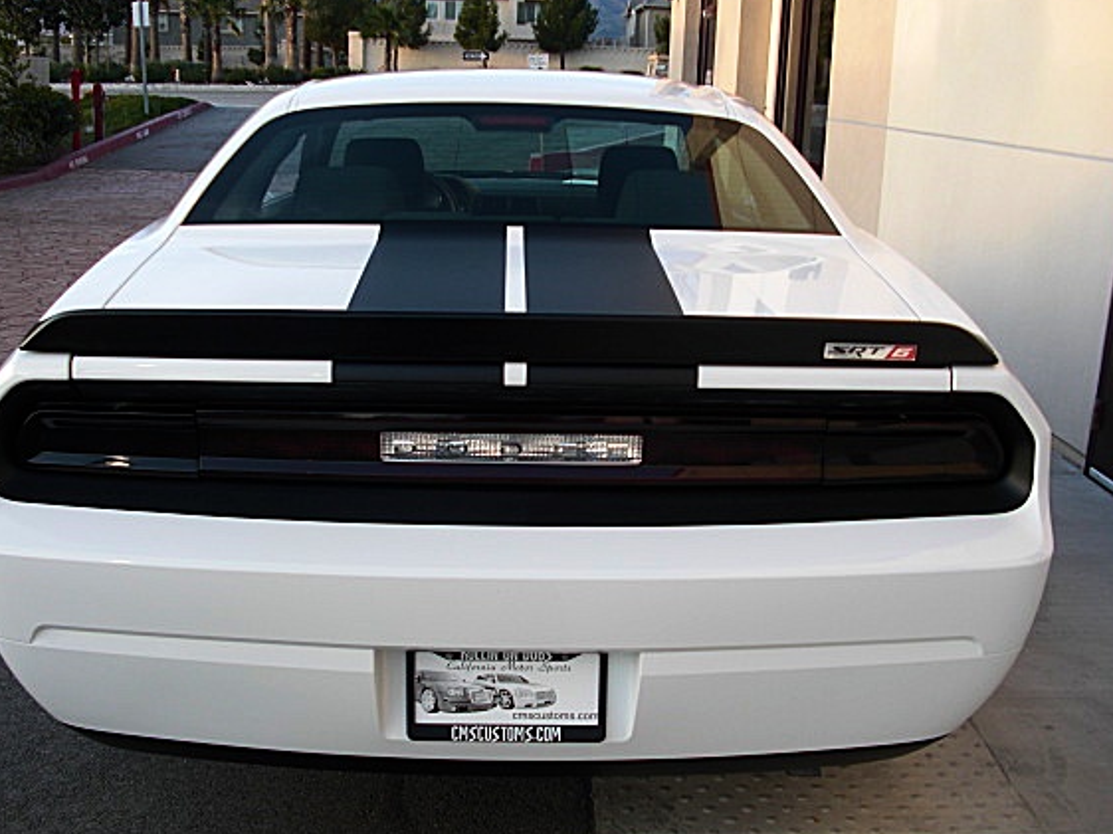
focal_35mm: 41
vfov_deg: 35.1
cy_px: 414
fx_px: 1318
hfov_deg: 45.8
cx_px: 529
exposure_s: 1/80
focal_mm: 6.3
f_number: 2.8
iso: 50
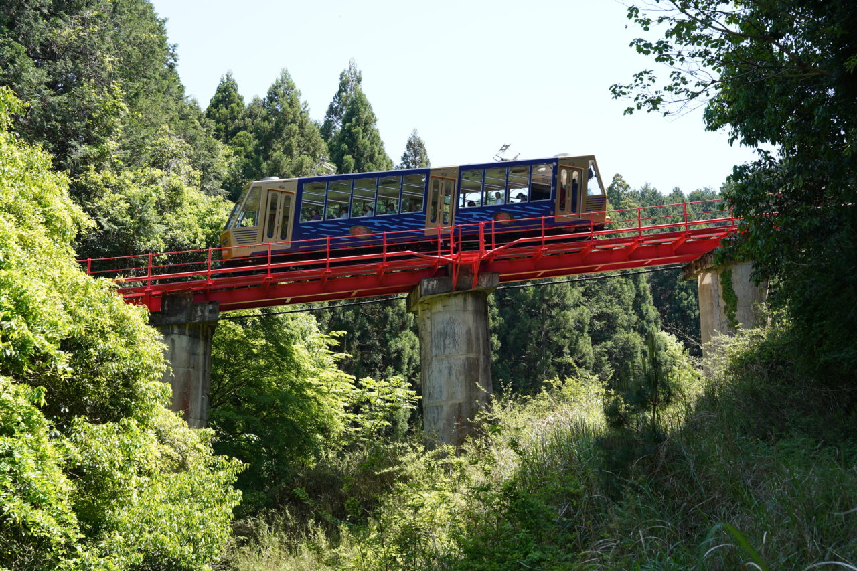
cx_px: 428
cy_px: 286
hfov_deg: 40.3
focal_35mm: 49
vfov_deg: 27.5
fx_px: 1166
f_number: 6.3
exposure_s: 1/160
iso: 200
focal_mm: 49
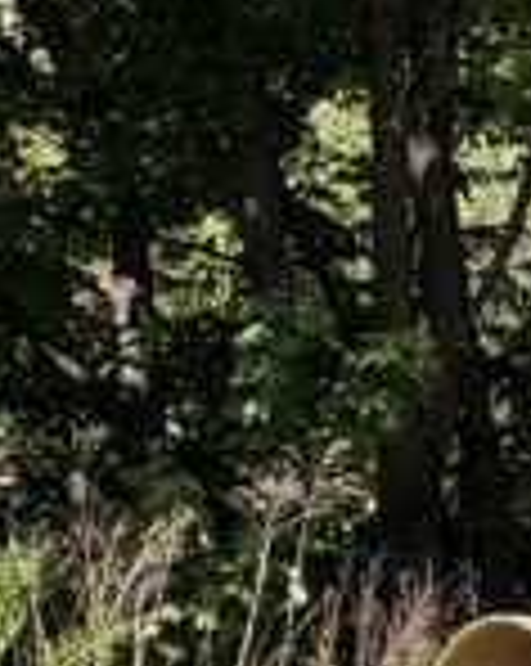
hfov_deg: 3.9
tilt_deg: +0.7
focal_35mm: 390
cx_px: -837
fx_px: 7677
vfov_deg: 5.0
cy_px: 414
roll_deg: -0.2
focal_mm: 9
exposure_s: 1/264
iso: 25
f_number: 2.8
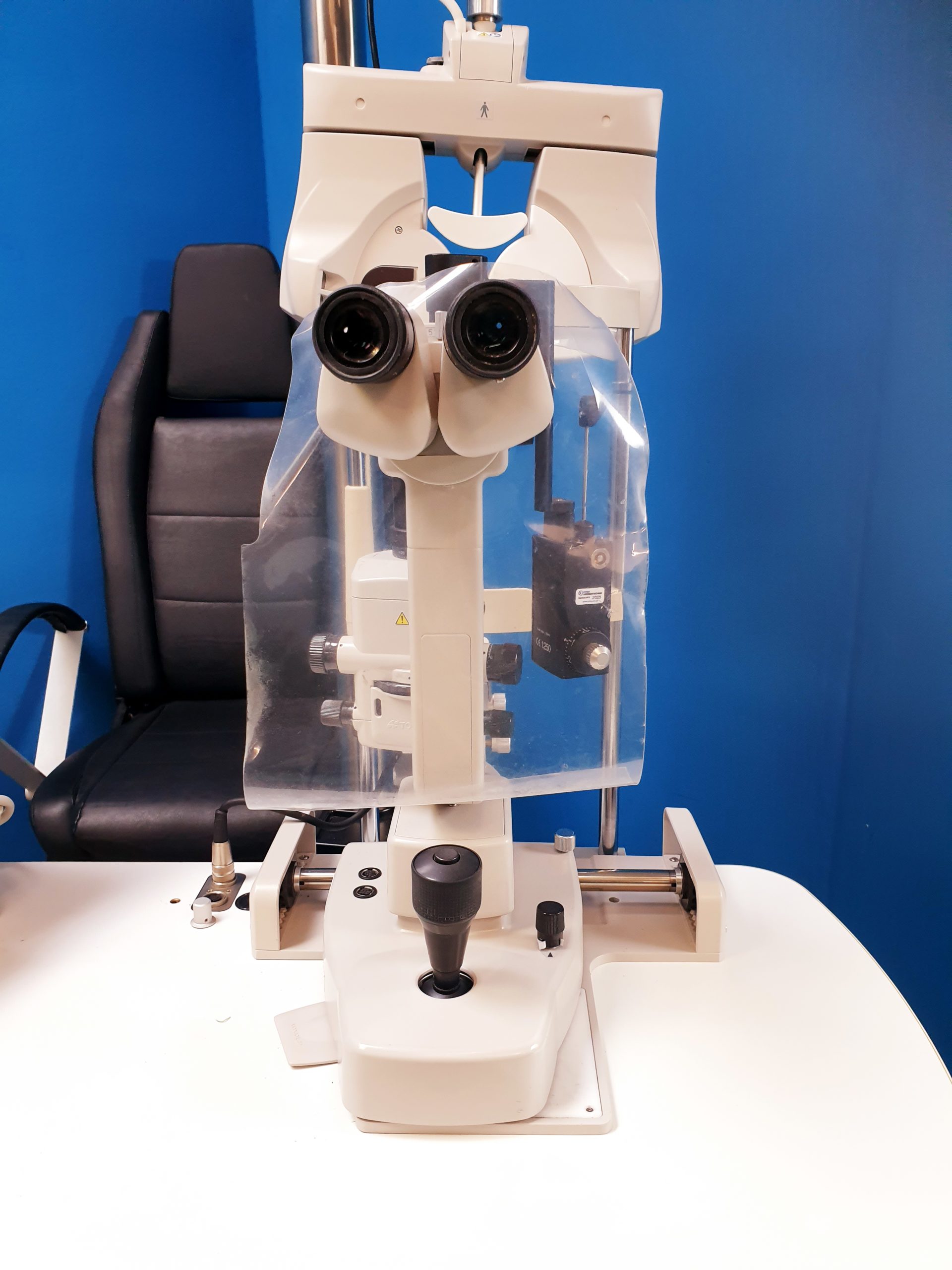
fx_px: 953
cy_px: 635
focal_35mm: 26
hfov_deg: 53.1
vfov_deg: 67.3
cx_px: 476
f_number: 2.4
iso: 125
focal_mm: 4.3
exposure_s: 1/50
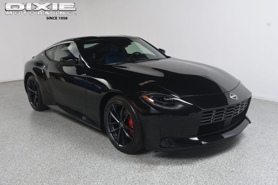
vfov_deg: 36.8
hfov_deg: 53.1
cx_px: 139
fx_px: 278
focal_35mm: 36
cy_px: 92
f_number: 9
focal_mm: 24
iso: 100
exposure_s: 1/160
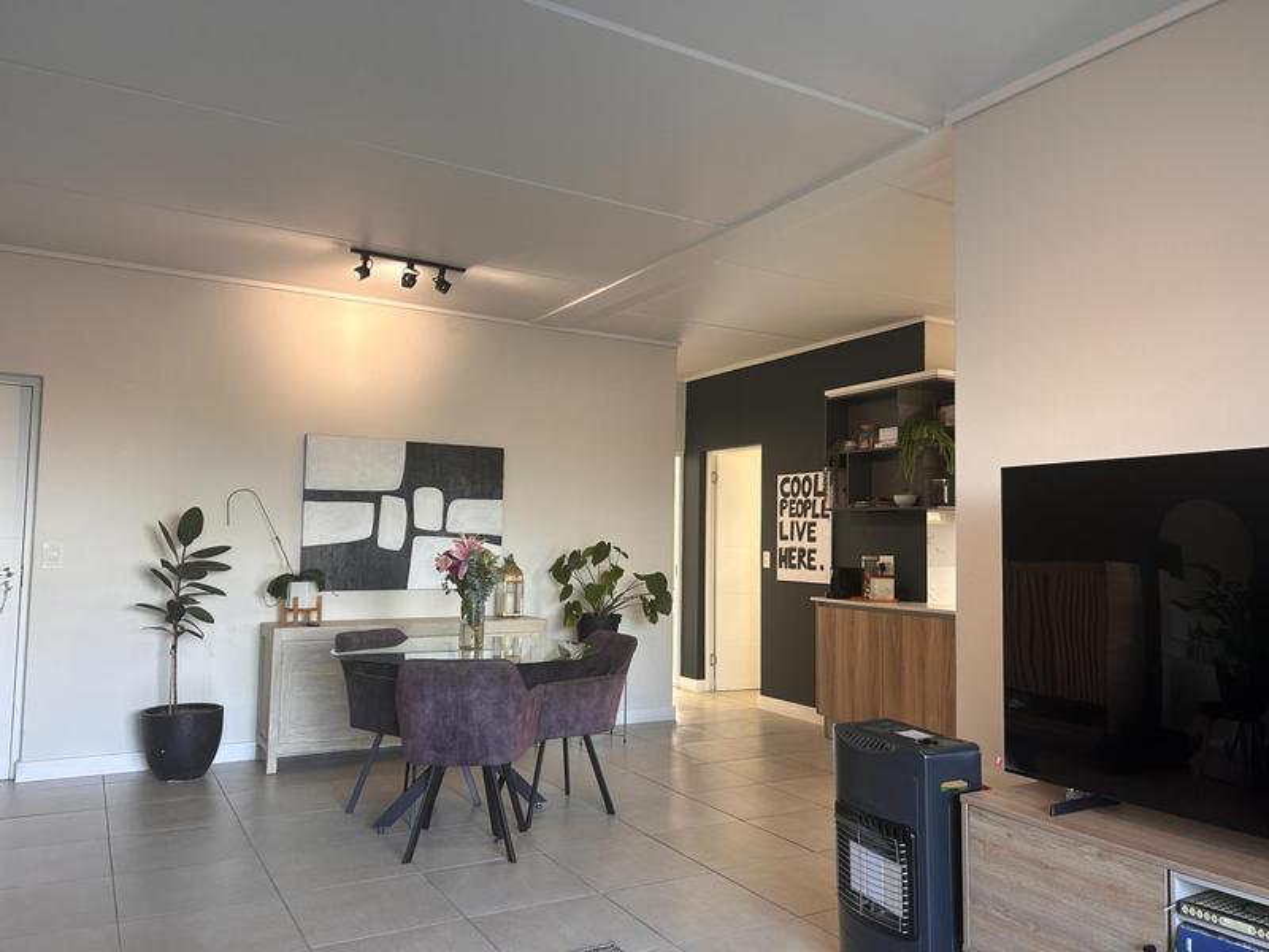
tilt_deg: +3.6
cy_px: 476
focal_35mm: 26
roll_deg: -0.1
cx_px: 634
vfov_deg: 53.1
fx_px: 953
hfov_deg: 67.3
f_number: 1.5
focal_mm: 5.7
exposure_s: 1/100
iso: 100
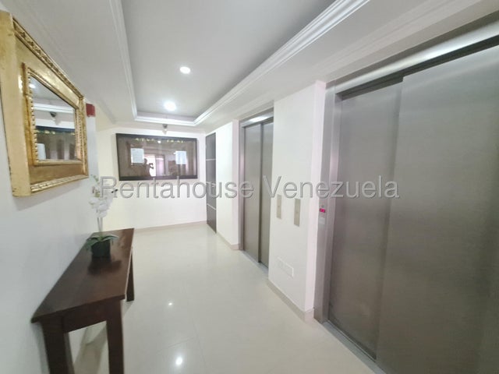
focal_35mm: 13
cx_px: 250
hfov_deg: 106.2
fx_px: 187
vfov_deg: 89.9
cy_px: 187
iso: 800
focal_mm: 1.74
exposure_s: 1/12
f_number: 2.2
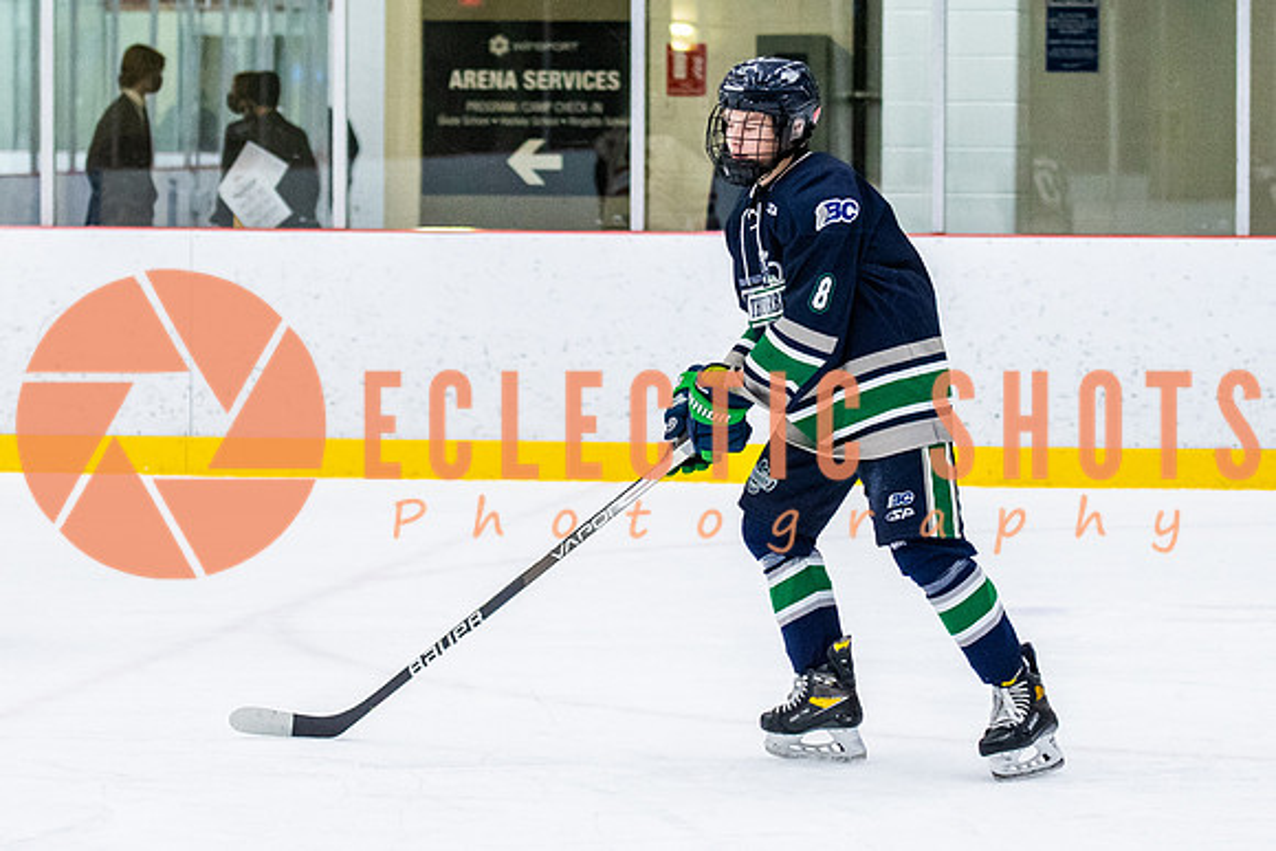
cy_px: 307
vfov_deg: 7.9
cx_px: 702
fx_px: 6199
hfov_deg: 11.8
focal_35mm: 175
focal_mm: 70
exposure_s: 1/640
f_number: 2.8
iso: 1600
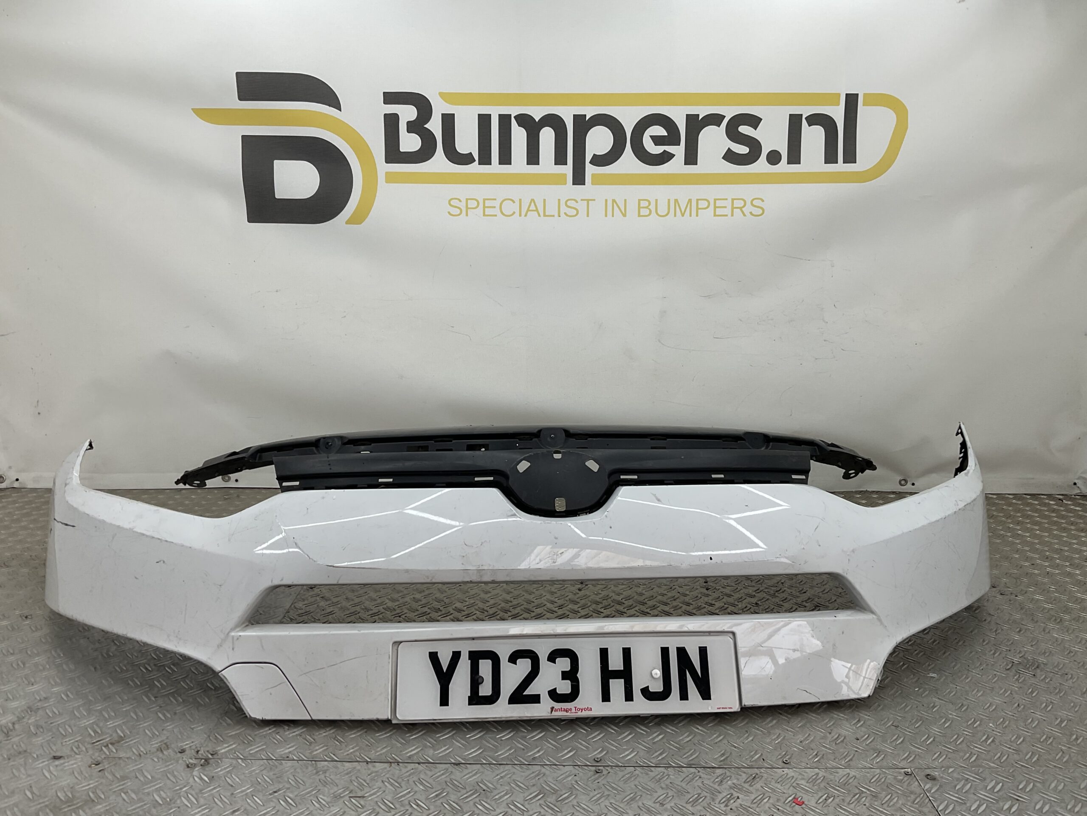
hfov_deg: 61.7
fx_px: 911
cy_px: 408
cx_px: 544
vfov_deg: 48.2
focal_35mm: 29
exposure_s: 1/135
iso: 16
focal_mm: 3
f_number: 1.8
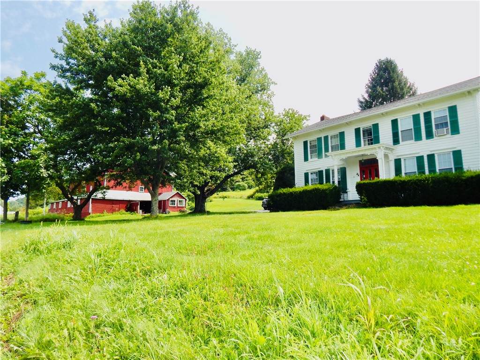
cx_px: 240
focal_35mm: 23
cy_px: 180
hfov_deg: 73.9
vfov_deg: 58.9
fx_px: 319
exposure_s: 1/1250
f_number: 3
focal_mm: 4
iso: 125
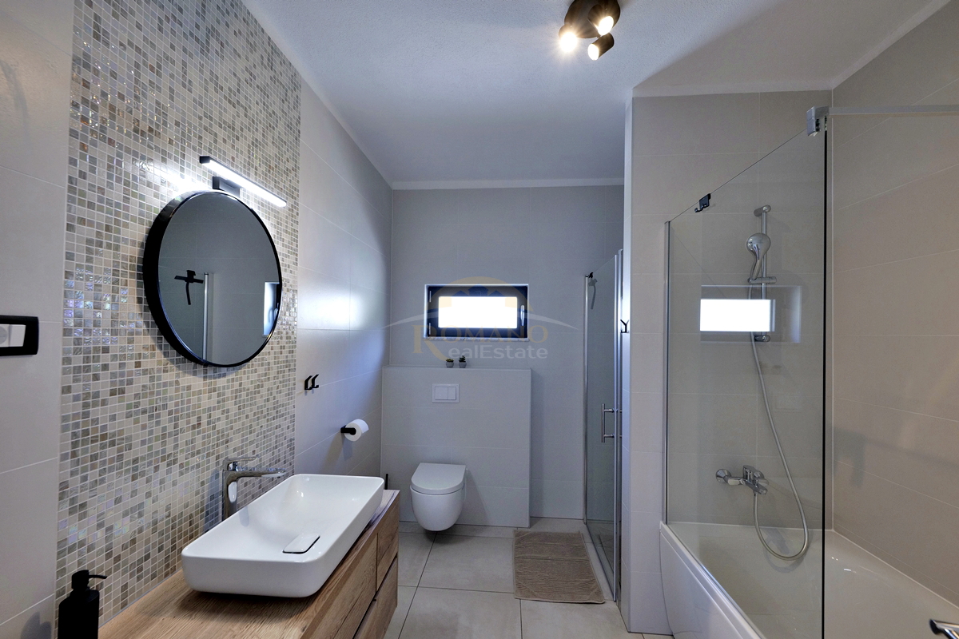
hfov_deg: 104.3
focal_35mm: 14
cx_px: 480
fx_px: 373
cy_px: 320
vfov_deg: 81.2
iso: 4000
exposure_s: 1/100
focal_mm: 14
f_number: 7.1
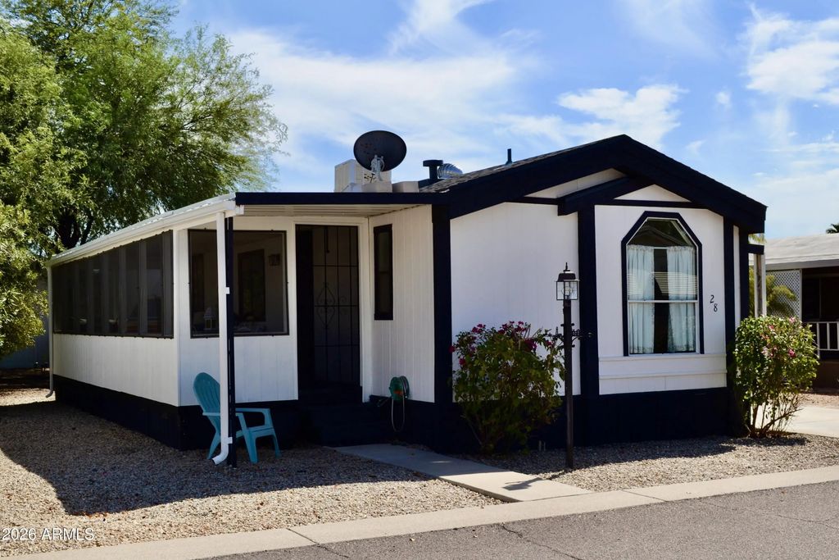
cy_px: 280
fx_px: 909
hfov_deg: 49.5
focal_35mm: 39
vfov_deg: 34.2
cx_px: 420
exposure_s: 1/200
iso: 100
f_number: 10
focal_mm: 26
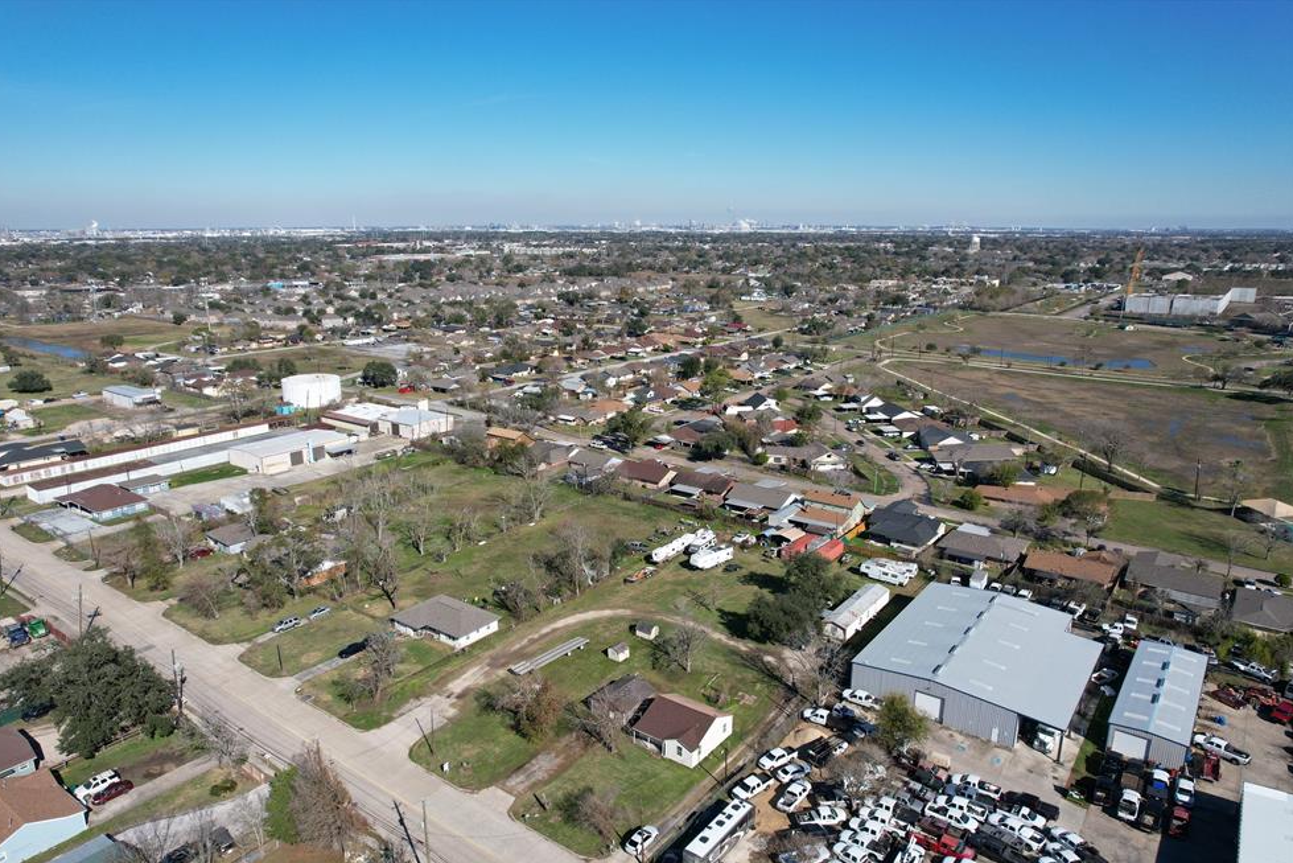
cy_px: 448
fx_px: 826
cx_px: 621
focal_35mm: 23
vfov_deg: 55.1
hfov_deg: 76.1
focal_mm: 8.38
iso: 110
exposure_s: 1/2500
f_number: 2.8
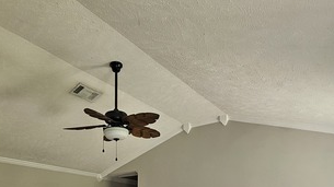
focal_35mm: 31
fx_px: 274
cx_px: 149
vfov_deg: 31.8
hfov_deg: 62.5
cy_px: 221
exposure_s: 1/77.4
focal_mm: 2.2
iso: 160
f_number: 2.2
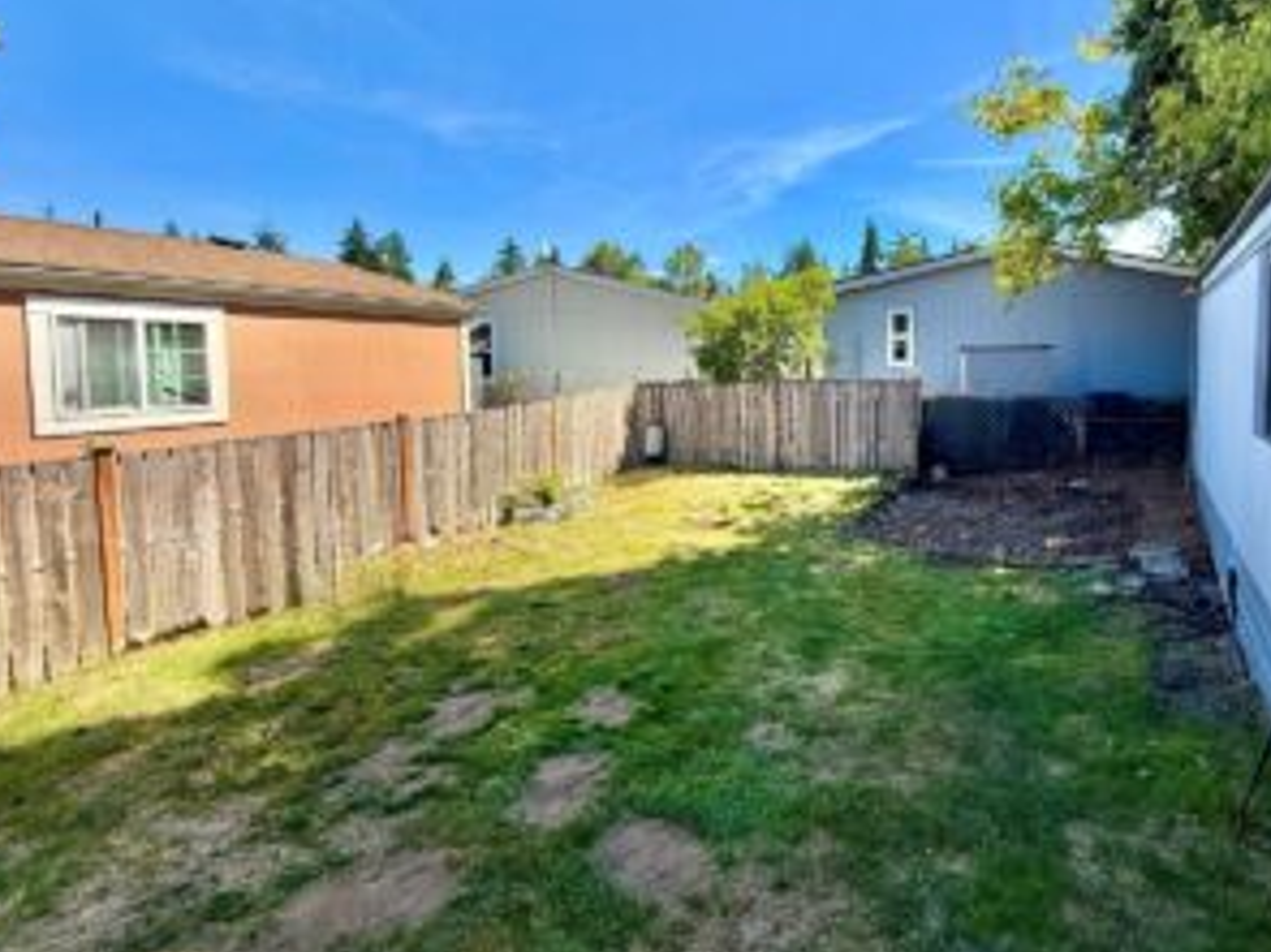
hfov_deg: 82.9
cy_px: 392
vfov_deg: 68.1
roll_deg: +0.1
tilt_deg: -2.4
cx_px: 801
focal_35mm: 19
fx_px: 697
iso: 50
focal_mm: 2.22
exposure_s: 1/1167
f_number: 2.2
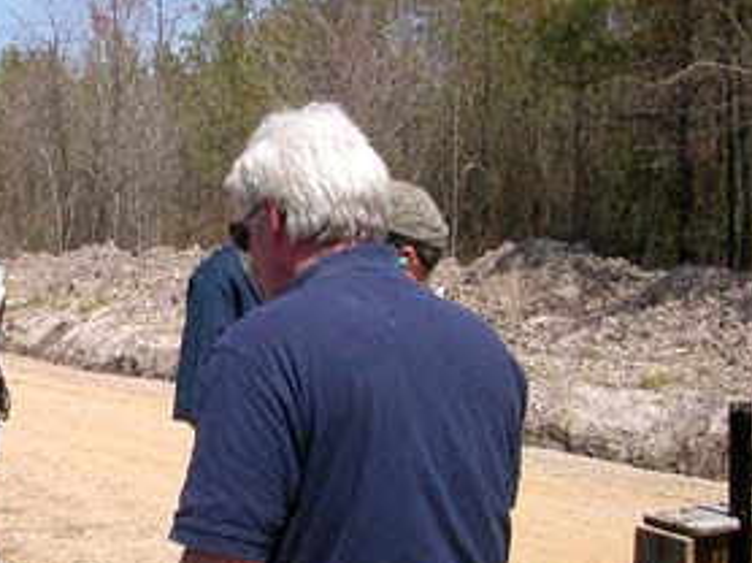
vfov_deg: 24.2
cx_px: 160
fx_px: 1302
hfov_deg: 31.4
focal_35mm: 60
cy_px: 411
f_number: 4.5
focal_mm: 5.6
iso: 100
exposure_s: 1/610
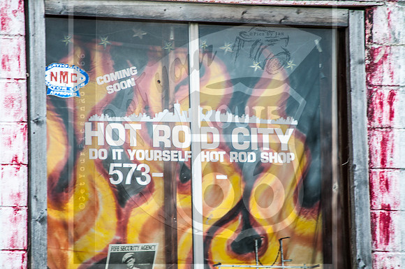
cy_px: 134
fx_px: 5055
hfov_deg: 4.6
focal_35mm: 450
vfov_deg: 3.0
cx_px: 202
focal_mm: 300
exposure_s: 1/40
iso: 125
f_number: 5.6
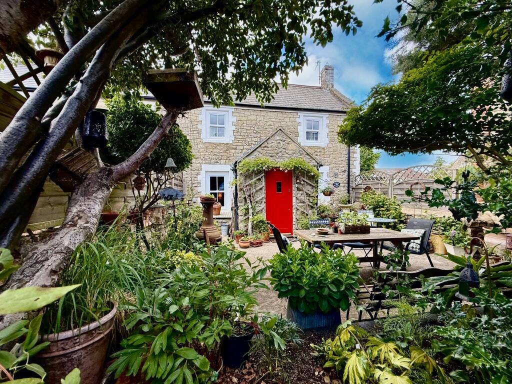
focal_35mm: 14
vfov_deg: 85.7
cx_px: 256
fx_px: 207
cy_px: 192
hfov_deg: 102.1
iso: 50
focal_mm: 2.22
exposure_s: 1/312
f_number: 2.2
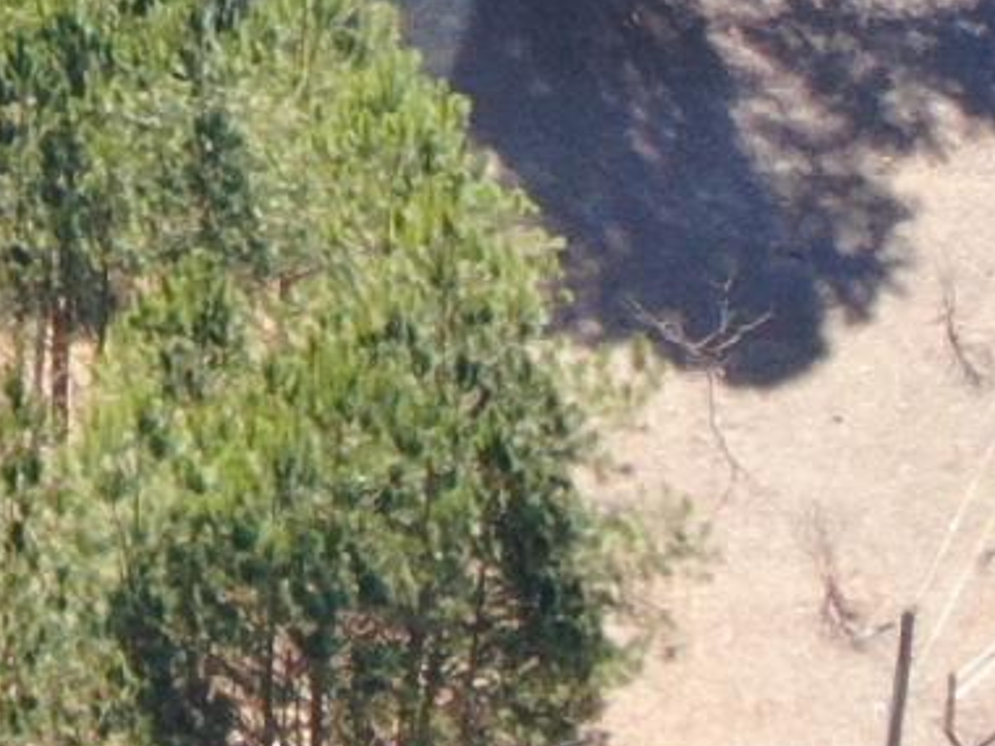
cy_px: -838
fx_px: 10894
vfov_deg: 3.9
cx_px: -1252
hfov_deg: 5.1
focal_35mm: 379
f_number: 3.8
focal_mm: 8.6
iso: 100
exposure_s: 1/120
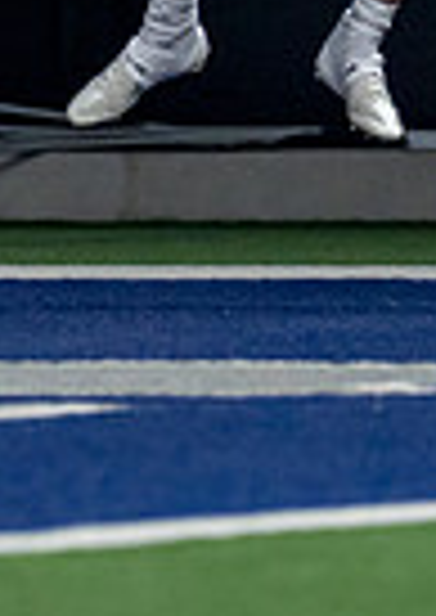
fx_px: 25964
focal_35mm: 1489
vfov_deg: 1.4
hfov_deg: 1.0
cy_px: -564
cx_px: 634
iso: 1250
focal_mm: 200
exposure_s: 1/1000
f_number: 2.8
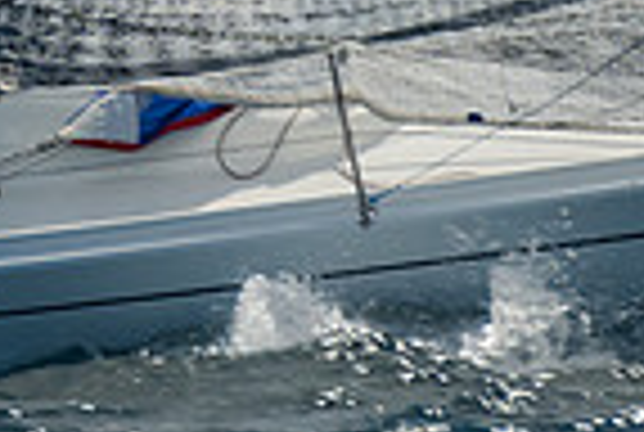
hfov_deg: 1.5
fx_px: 24021
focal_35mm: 1340
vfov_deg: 1.0
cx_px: -905
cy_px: -206
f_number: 6.3
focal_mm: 200
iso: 160
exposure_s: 1/640
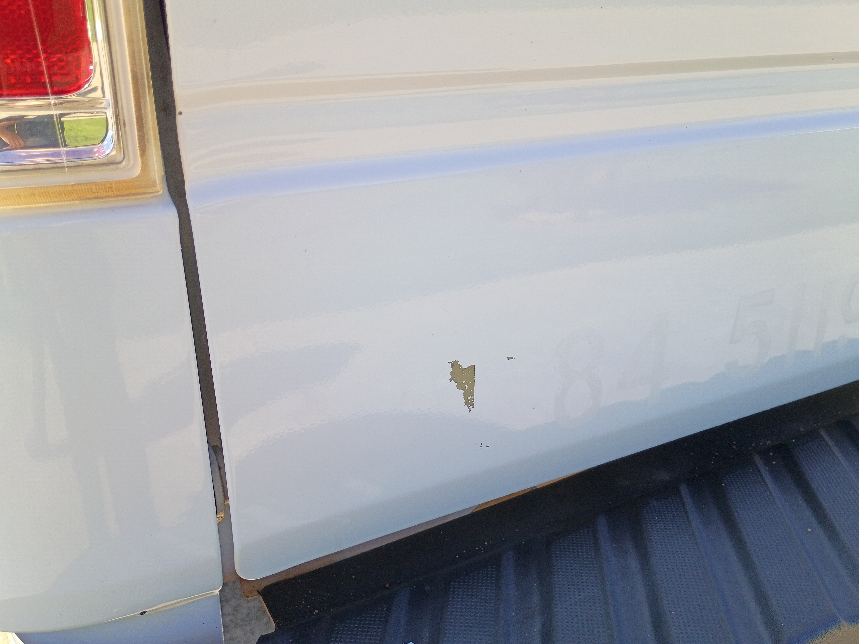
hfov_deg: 61.7
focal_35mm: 29
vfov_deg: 48.2
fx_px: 720
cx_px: 430
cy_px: 322
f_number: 1.8
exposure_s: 1/362
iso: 100
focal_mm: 4.27
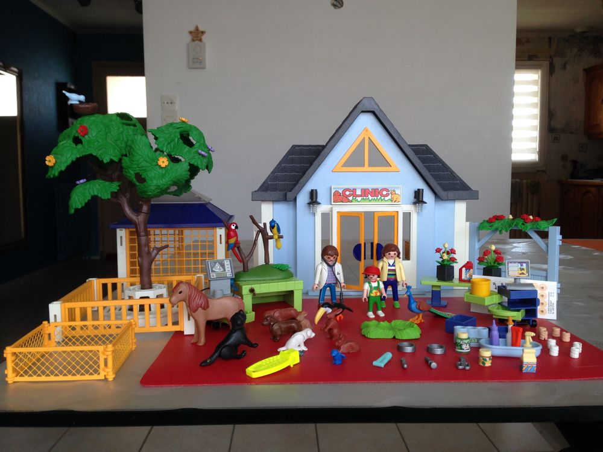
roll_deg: +1.1
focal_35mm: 33
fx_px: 575
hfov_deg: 55.4
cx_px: 302
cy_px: 226
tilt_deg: -6.1
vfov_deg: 42.9
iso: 50
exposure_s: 1/20
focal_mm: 4.12
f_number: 2.4
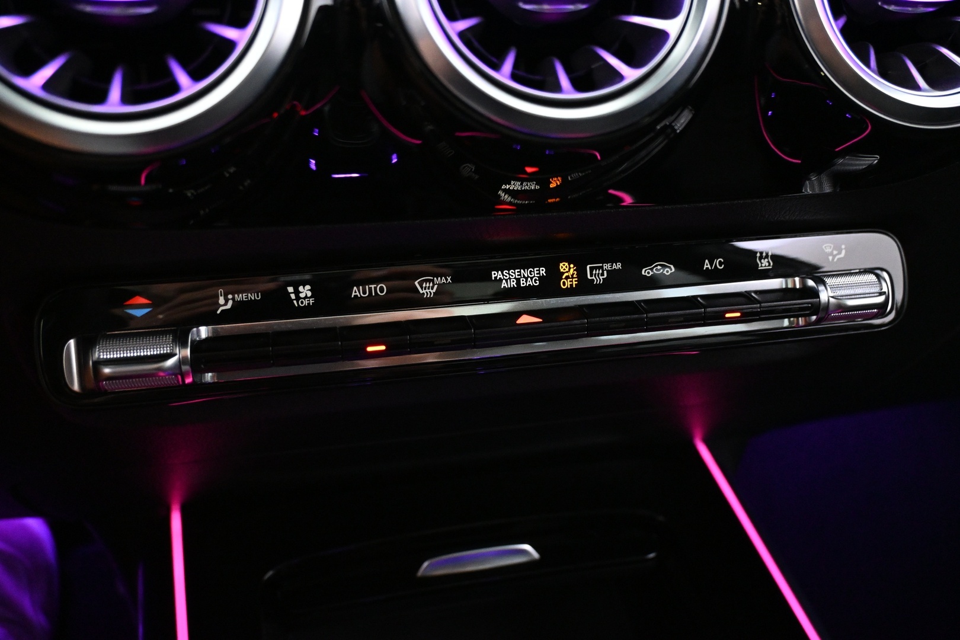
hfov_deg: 59.5
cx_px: 480
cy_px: 320
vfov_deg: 41.7
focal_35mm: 32
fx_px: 840
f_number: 4
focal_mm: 21
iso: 4000
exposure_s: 1/25
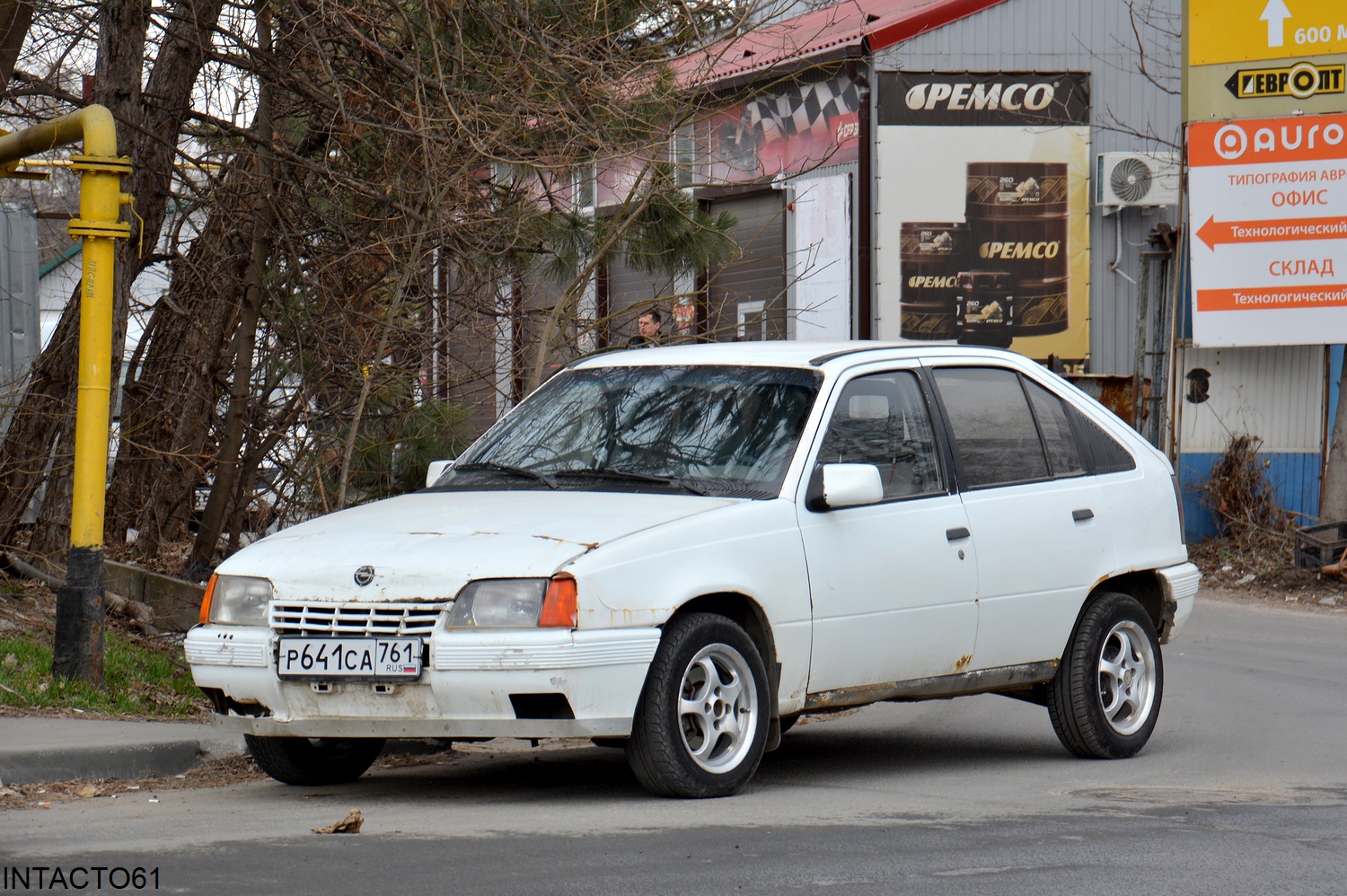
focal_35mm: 135
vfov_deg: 10.1
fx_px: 5048
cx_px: 674
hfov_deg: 15.2
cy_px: 448
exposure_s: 1/250
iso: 200
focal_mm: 90
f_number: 8
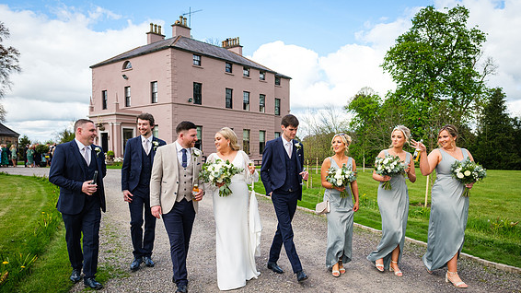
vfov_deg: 41.1
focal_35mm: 28
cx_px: 282
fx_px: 387
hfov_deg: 67.8
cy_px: 184
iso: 160
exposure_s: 1/400
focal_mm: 16
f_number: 4
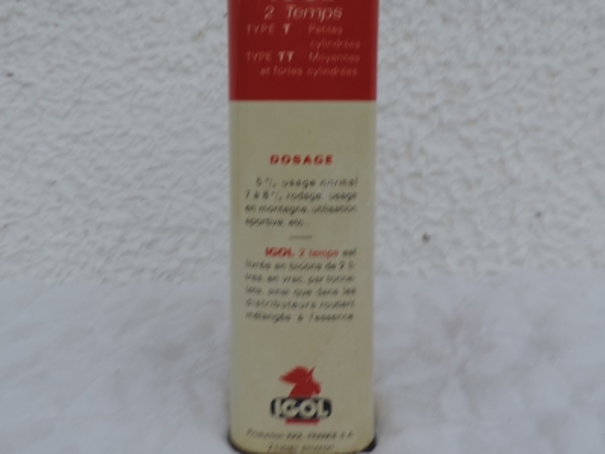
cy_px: 173
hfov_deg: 51.3
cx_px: 287
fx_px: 629
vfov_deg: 39.4
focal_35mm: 36
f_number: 3
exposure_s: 1/50
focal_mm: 4.3
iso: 80
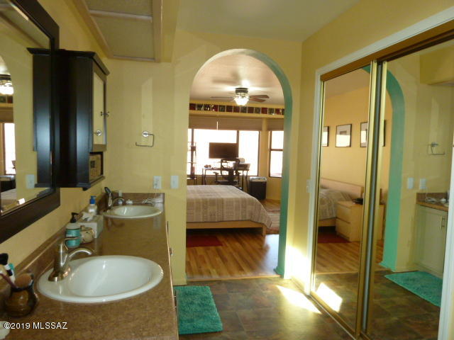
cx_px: 227
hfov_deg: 69.4
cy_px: 170
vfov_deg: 54.9
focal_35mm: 25
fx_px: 328
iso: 320
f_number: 3.3
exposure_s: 1/30
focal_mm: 4.1
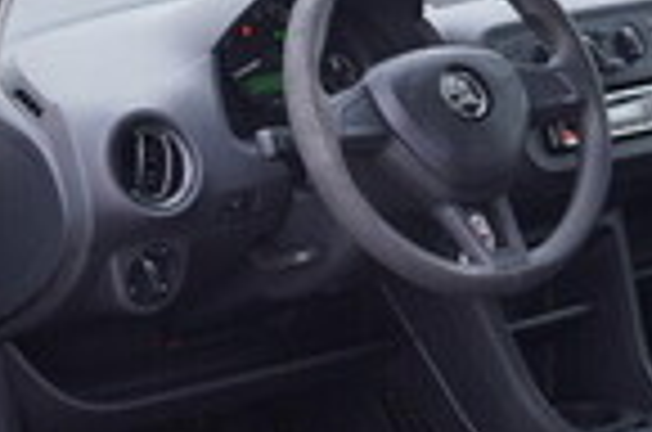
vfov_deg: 9.9
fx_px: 2476
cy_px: 380
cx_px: 216
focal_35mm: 137
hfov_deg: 15.0
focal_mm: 24
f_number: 2.8
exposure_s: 1/40
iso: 125
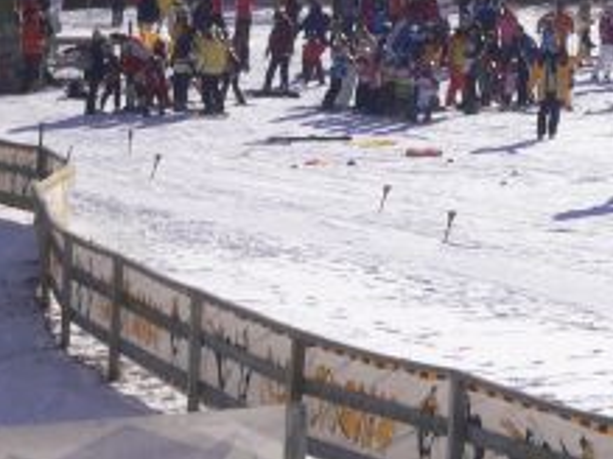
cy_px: -146
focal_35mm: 246
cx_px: 885
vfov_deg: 6.0
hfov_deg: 7.9
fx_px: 4354
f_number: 9.1
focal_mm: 14
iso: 80
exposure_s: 1/250
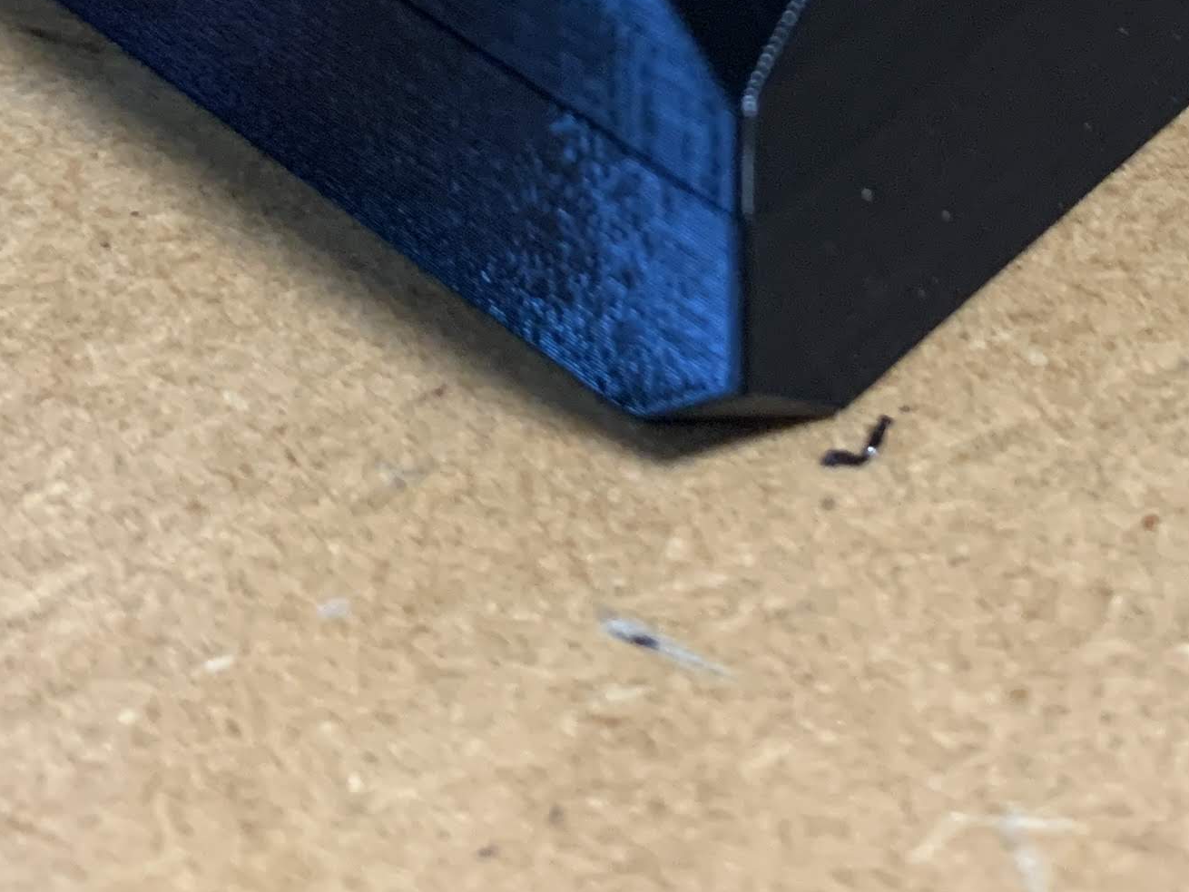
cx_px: 825
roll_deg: -1.6
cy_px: -319
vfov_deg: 17.2
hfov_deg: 24.3
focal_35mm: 80
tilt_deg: -35.1
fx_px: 2748
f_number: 1.8
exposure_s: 1/36
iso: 400
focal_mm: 4.25
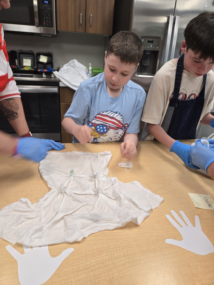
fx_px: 190
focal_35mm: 23
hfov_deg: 58.9
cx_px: 107
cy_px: 142
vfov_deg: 73.9
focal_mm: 5.4
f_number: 1.8
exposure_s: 1/50.3
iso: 80
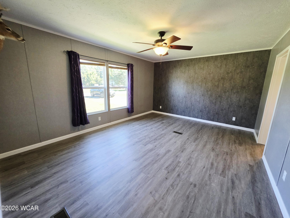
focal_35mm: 13
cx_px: 145
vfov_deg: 89.9
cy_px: 109
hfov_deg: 106.2
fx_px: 109
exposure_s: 1/120
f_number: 1.9
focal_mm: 2.2
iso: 250
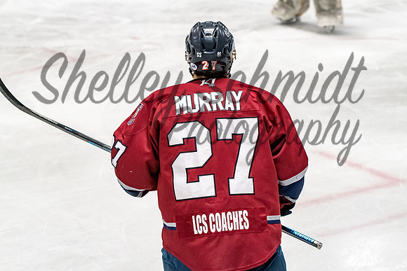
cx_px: 204
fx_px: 1459
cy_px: 136
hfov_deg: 15.9
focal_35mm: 129
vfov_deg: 10.6
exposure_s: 1/800
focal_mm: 86
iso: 3200
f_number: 4
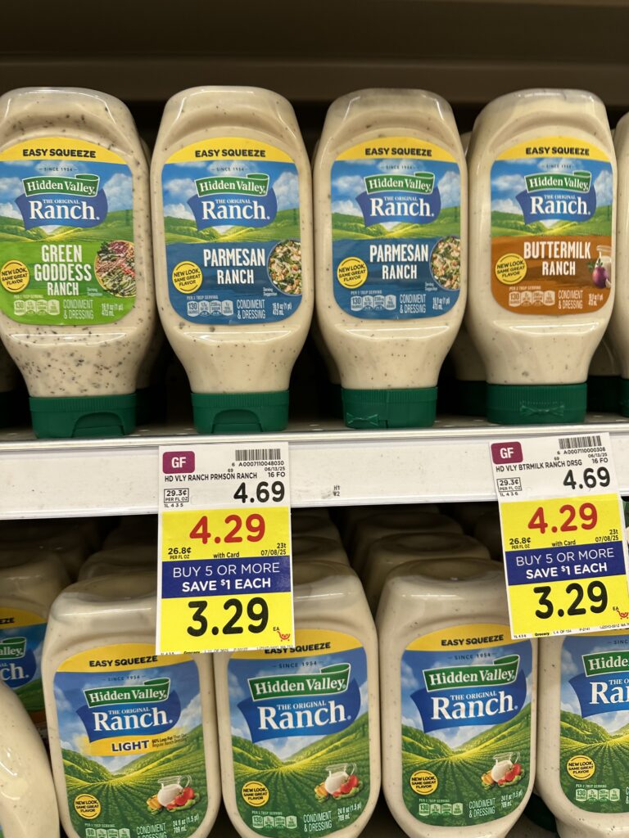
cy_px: 419
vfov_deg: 71.6
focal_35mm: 24
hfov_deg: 56.8
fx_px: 581
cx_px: 314
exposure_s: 1/62
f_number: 1.78
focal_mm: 6.86
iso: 100
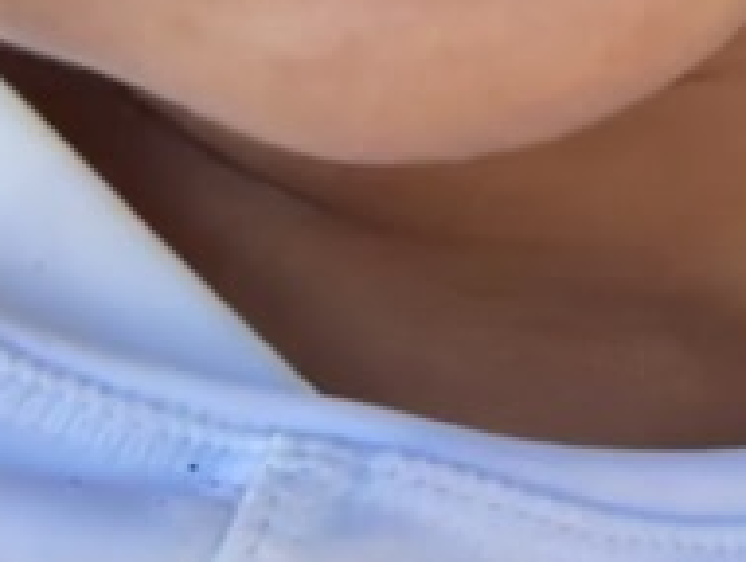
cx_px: 1988
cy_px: -535
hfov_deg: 11.8
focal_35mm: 123
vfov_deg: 11.1
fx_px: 2656
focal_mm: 2.69
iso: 40
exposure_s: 1/268
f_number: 1.9
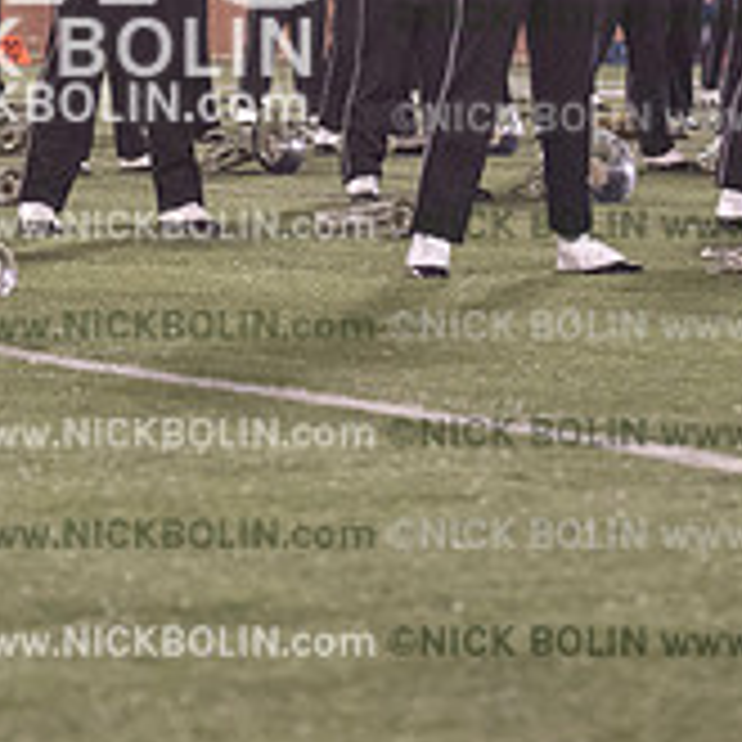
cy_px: -88
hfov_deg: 8.3
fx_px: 5068
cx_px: 27
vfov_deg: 8.3
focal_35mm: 209
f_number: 3.2
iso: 5000
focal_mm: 70
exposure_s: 1/1250
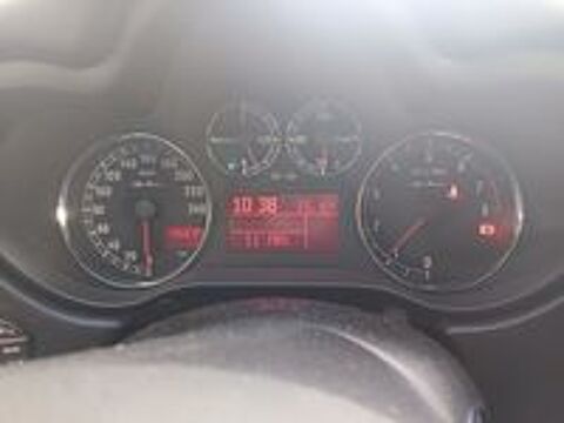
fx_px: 391
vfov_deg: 56.8
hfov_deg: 71.6
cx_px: 282
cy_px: 212
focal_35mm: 24
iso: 979
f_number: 1.7
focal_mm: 5.31
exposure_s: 1/50
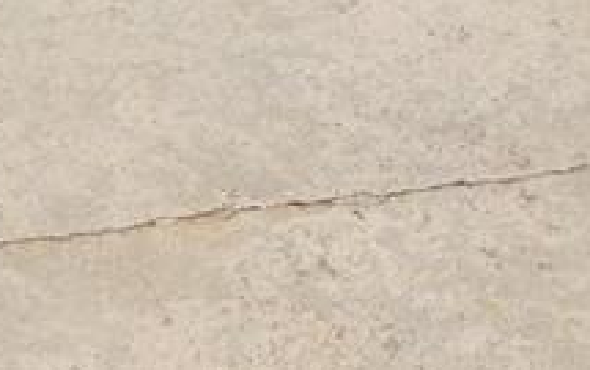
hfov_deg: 17.9
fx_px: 1868
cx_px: 354
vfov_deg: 9.6
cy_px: -622
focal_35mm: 116
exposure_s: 1/800
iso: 125
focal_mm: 4
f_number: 6
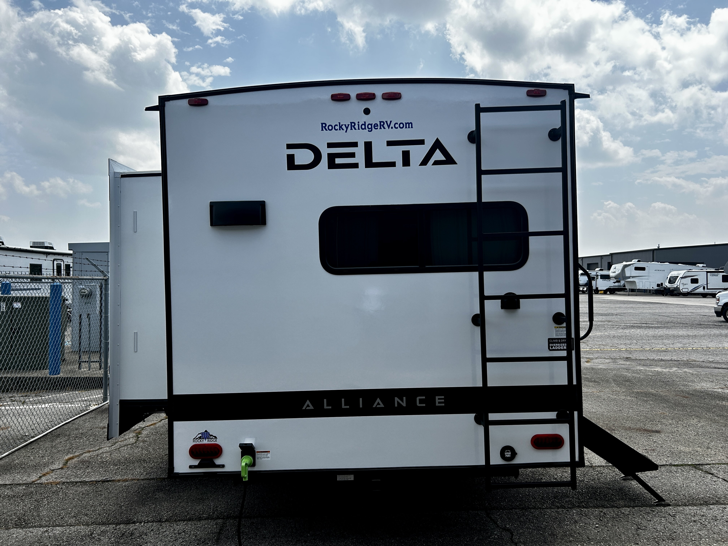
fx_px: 547
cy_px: 273
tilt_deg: +0.8
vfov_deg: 53.1
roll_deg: -0.3
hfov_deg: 67.3
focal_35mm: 26
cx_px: 364
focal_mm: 5.7
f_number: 1.5
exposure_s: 1/4115
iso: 50
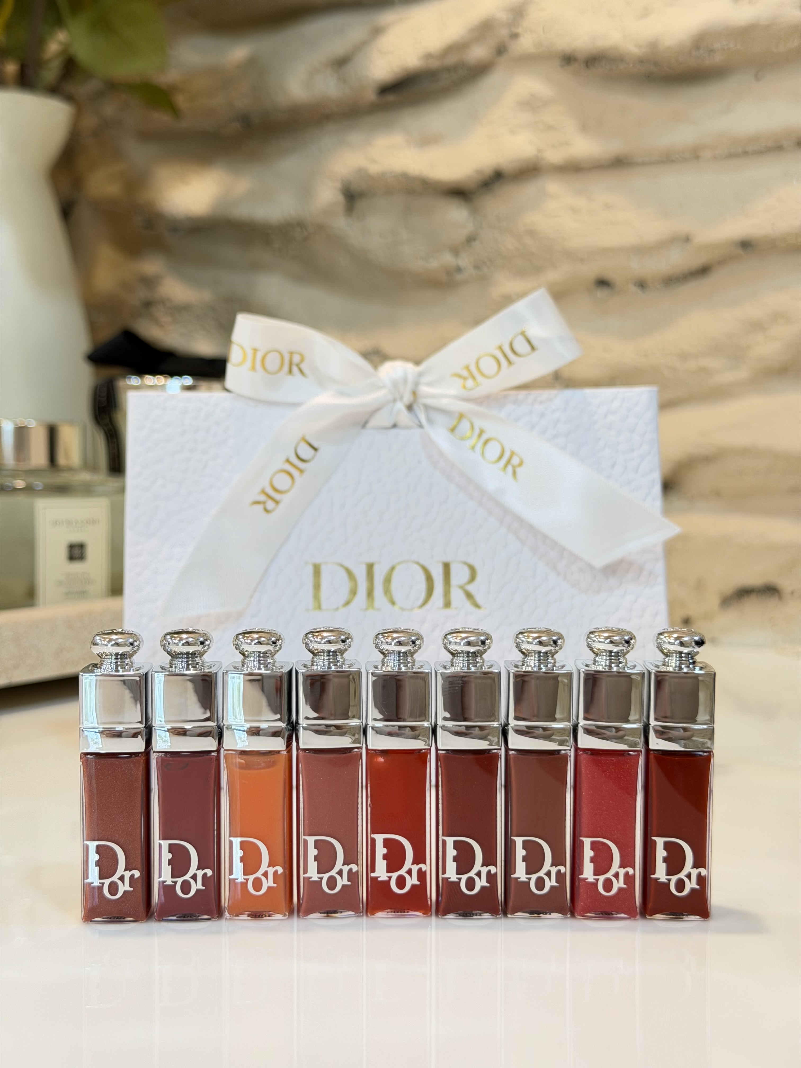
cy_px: 534
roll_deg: -0.3
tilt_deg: -4.5
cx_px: 400
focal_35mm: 48
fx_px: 1481
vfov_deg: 39.7
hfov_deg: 30.3
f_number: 1.78
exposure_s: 1/60
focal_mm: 6.76
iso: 160
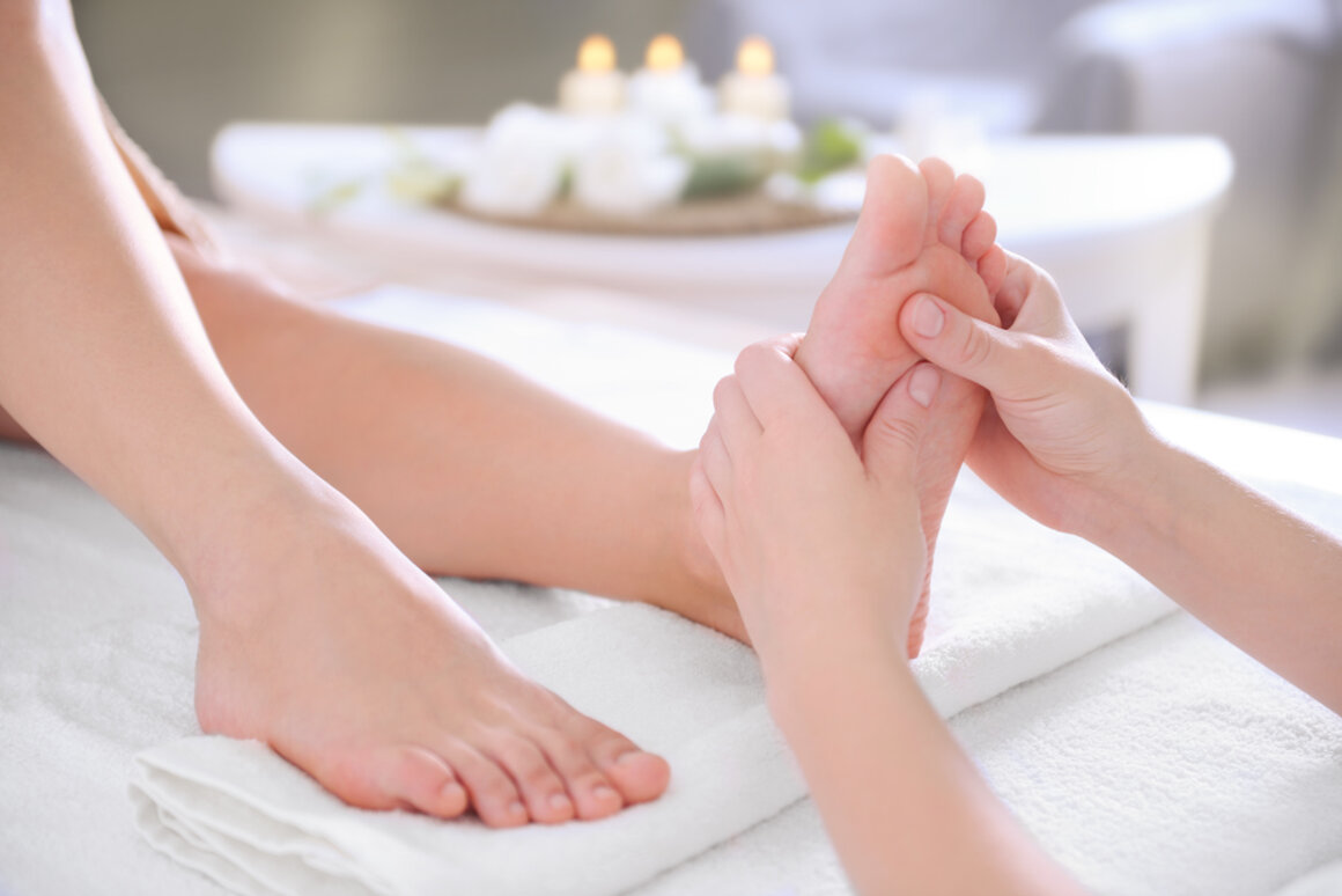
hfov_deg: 28.8
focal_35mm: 70
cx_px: 671
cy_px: 448
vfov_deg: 19.5
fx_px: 2610
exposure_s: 1/160
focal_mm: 70
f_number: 2.8
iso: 100
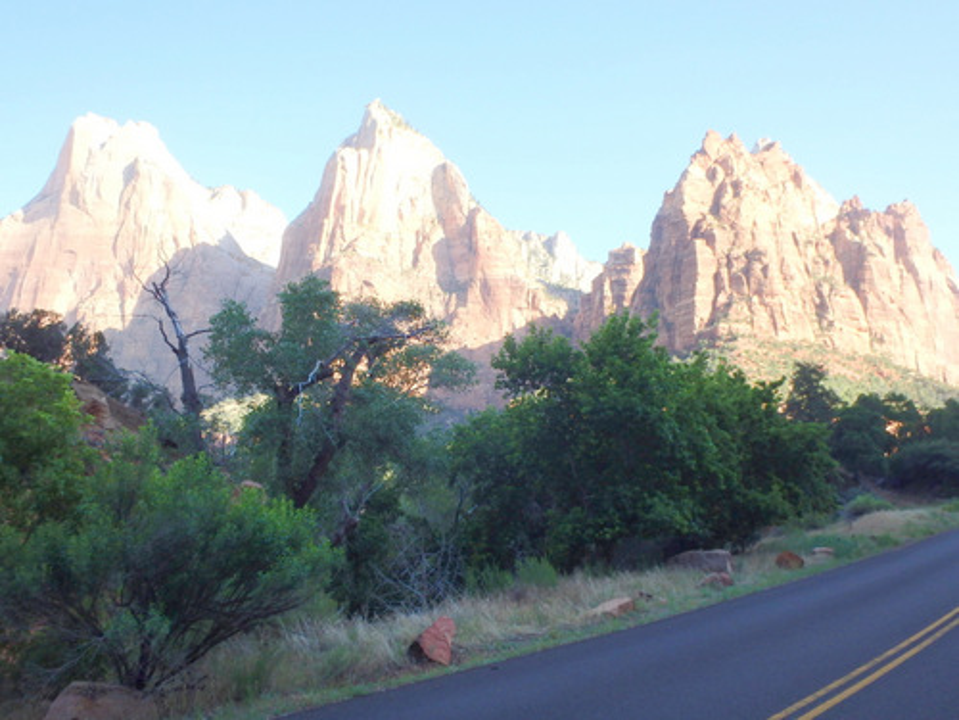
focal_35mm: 28
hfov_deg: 63.4
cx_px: 480
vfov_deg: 49.7
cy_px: 360
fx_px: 776
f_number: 3.9
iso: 125
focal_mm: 5
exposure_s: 1/250
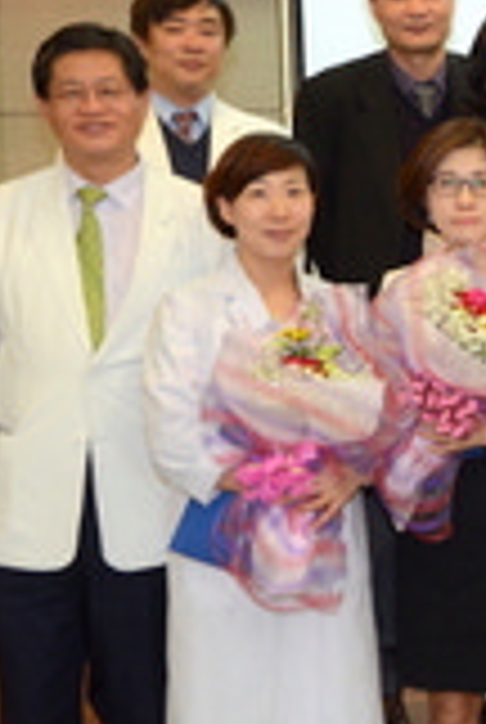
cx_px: 828
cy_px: 277
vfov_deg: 22.8
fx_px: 1794
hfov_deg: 14.0
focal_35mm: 89
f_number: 6.3
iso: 1250
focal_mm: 24
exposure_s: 1/60
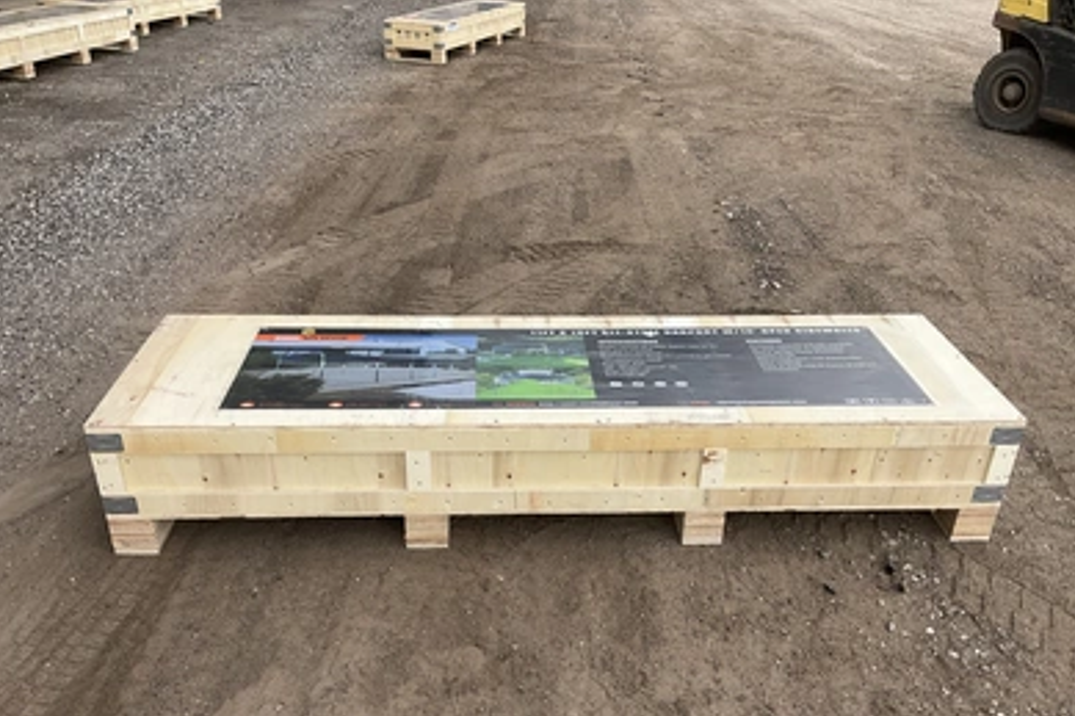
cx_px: 547
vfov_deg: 42.2
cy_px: 412
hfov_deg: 60.3
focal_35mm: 31
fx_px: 925
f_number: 1.8
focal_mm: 3
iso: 25
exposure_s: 1/620
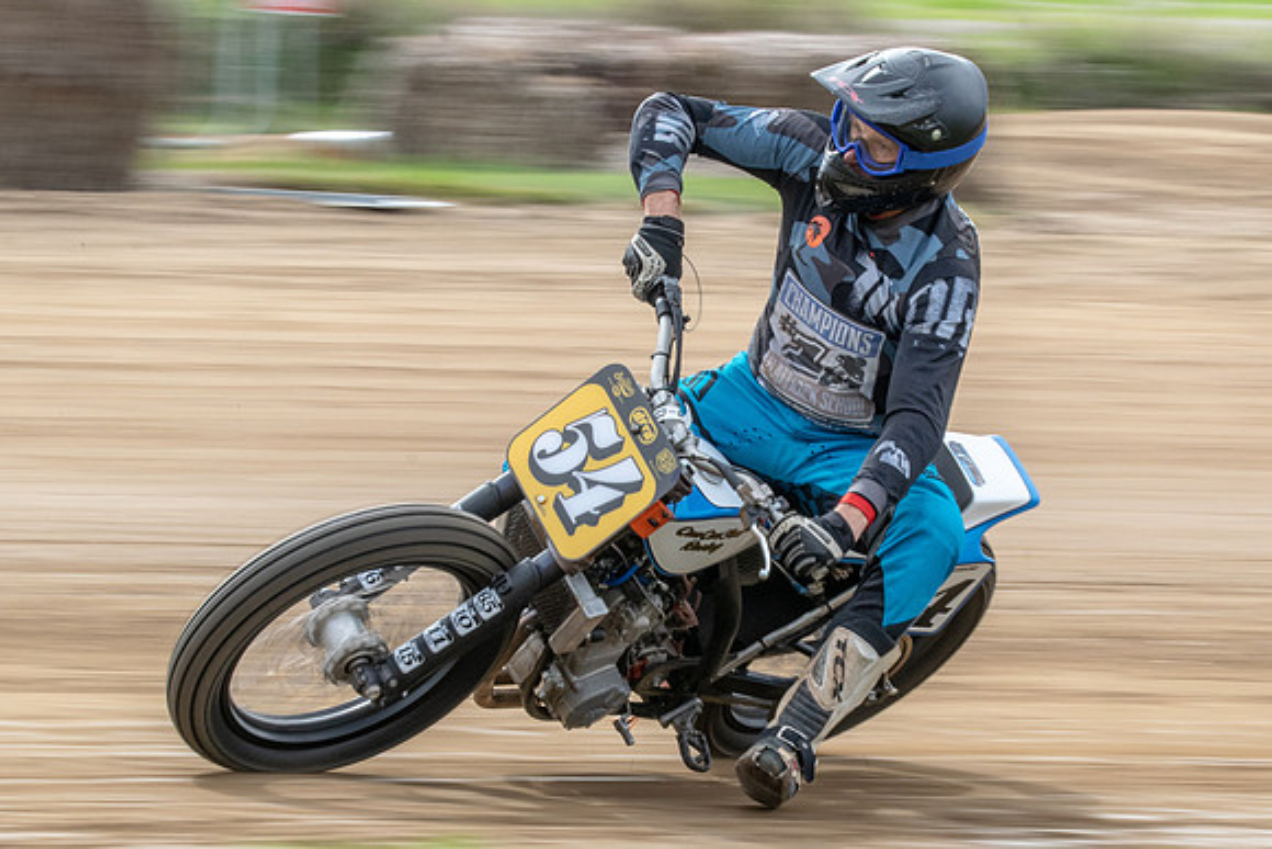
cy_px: 457
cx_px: 712
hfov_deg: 7.3
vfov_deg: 4.9
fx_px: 10011
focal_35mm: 283
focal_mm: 150
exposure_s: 1/100
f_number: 20
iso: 640
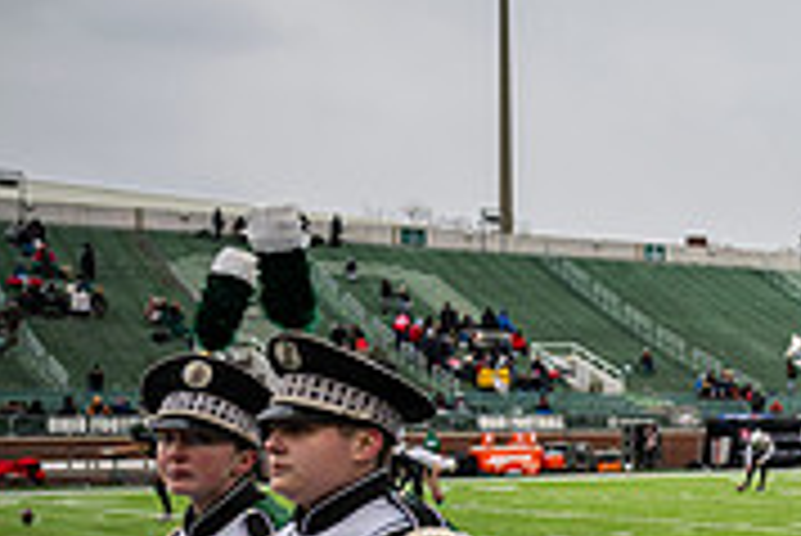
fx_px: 1737
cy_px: 466
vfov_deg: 17.3
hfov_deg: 20.8
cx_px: 1300
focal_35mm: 78
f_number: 2.8
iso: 100
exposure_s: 1/500
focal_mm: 24
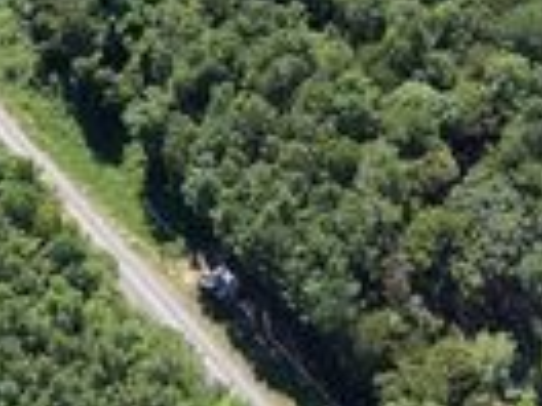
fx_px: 1425
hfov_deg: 21.5
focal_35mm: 91
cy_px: -330
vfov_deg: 14.3
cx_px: 226
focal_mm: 8.67
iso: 200
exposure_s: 1/2500
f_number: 1.8
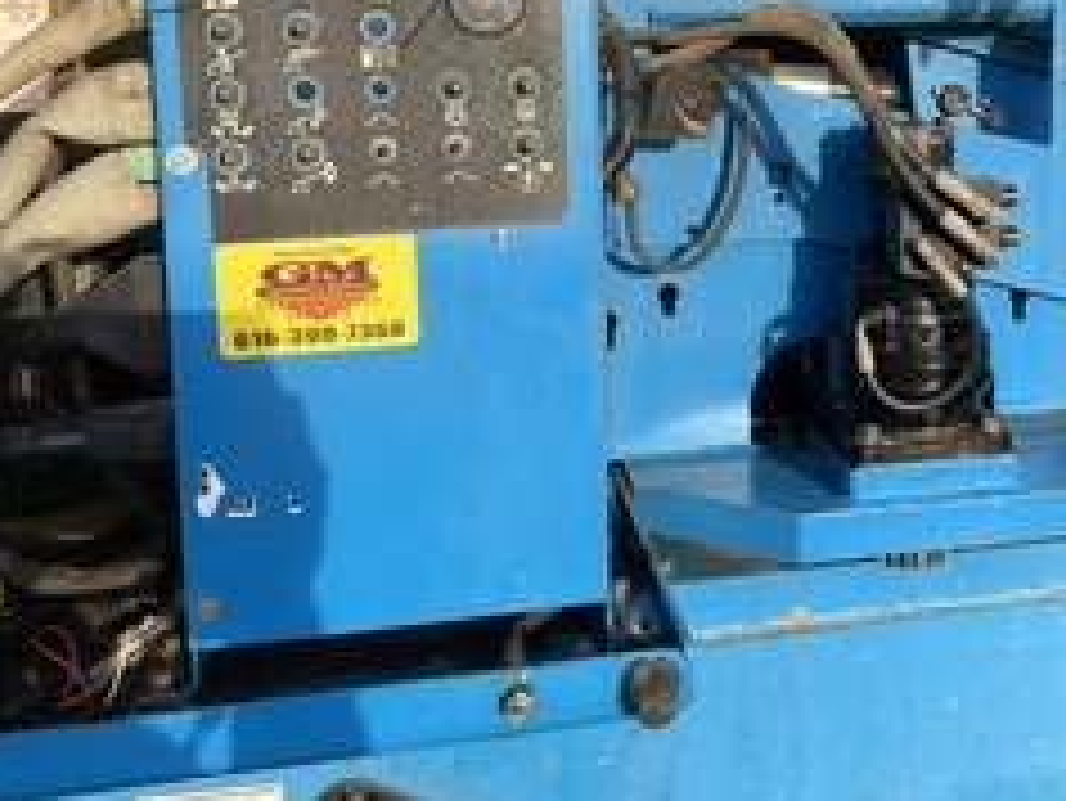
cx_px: 814
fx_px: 1510
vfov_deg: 29.2
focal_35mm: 49
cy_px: 184
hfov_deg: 37.8
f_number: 1.8
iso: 25
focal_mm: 3
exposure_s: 1/666
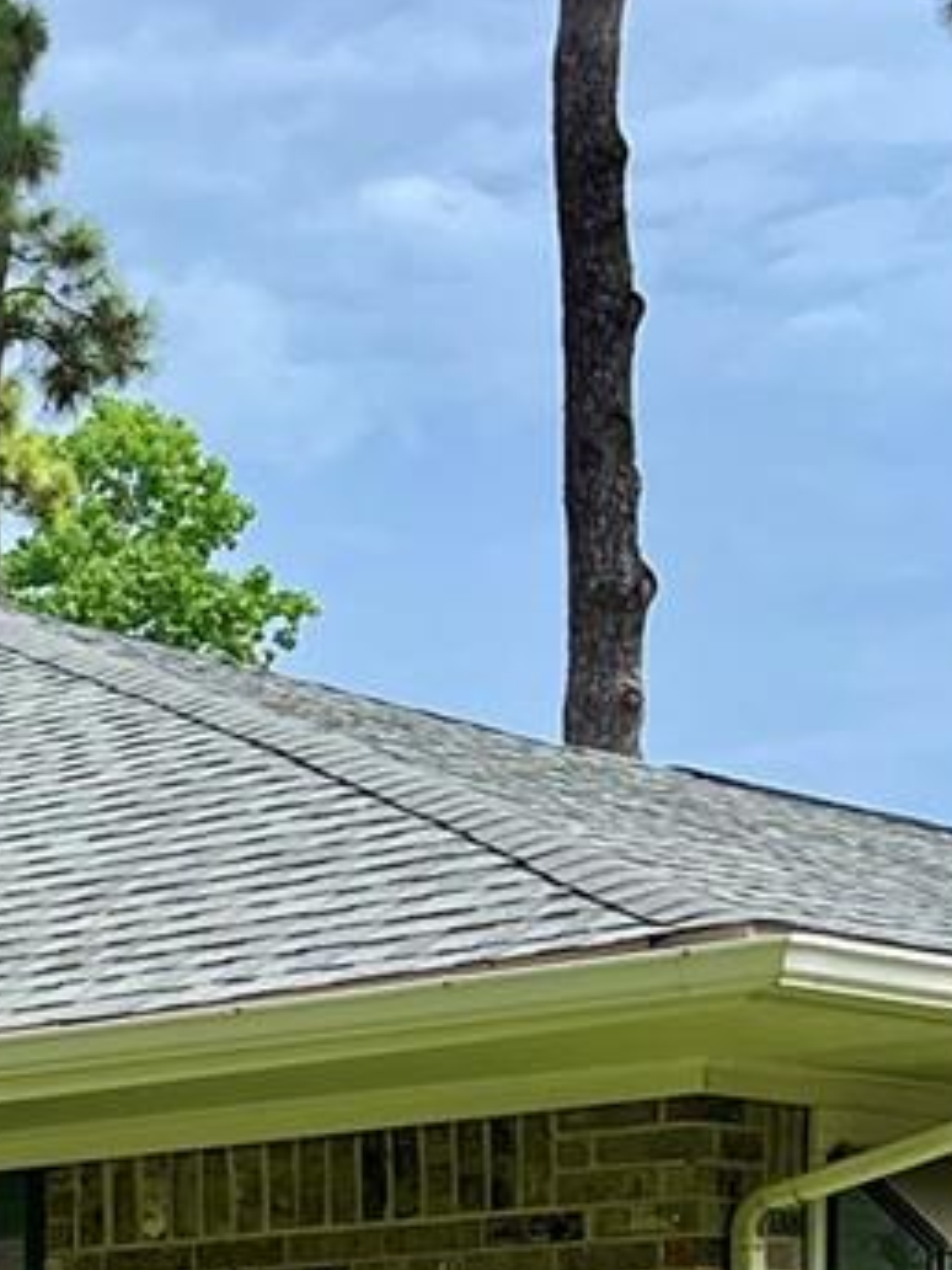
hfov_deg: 11.2
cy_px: 1853
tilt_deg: -3.8
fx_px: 4254
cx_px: -1122
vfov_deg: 15.7
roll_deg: +1.6
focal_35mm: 116
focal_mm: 5.7
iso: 50
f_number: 1.5
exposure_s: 1/1344
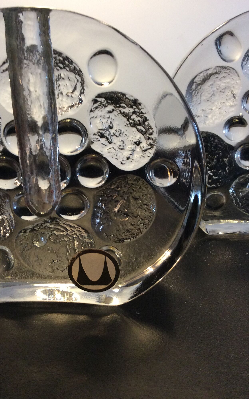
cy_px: 199
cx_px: 108
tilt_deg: -23.0
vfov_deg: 56.7
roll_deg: +0.7
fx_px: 369
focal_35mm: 34
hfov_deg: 37.2
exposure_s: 1/25
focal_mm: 3.3
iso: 100
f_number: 2.4
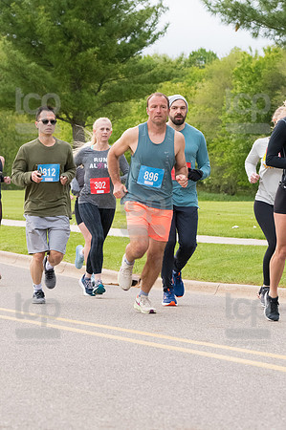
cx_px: 143
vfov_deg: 11.8
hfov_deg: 7.9
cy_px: 215
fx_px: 2078
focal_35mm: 174
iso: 4000
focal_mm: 116
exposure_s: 1/1600
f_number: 7.1
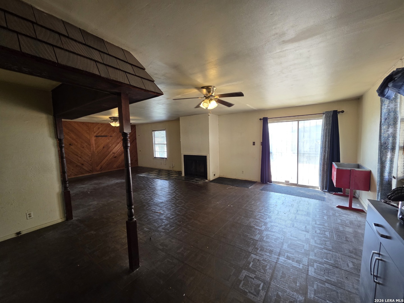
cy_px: 152
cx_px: 202
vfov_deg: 89.9
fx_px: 152
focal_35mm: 13
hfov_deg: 106.2
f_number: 1.9
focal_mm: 2.2
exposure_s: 1/120
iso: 200
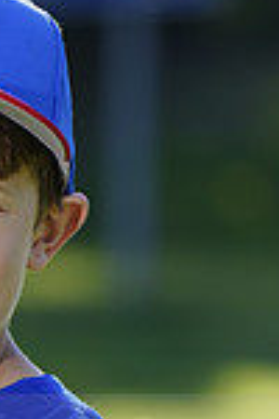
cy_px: 433
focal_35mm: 775
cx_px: -130
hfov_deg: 1.8
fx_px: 9009
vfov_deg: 2.7
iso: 100
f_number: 5
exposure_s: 1/250
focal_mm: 200
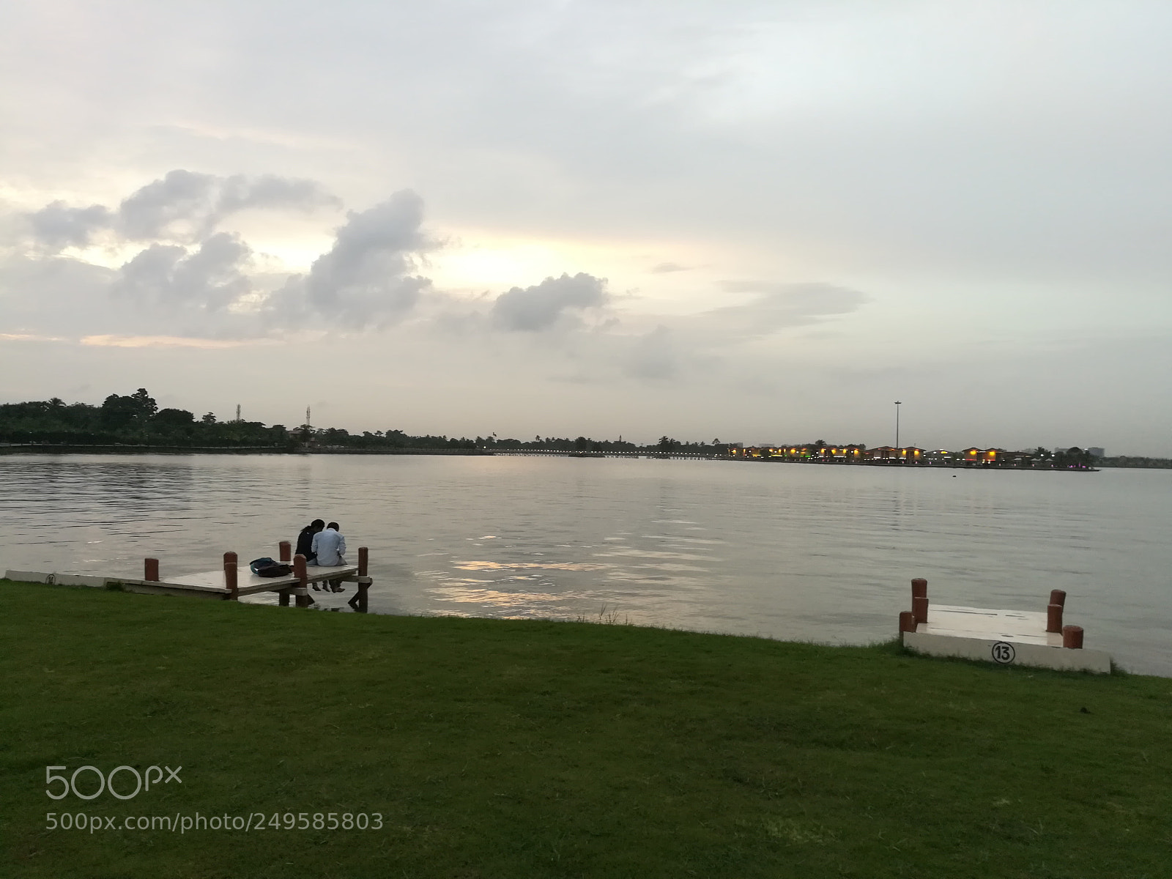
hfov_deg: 67.3
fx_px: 880
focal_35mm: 26
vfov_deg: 53.1
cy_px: 440
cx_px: 586
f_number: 2.2
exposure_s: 1/33.3
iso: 160
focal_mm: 3.83
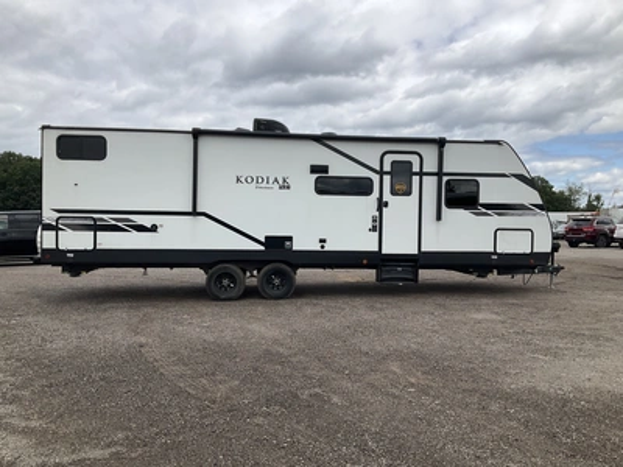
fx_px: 522
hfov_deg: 61.7
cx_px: 312
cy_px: 234
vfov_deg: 48.2
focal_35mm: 29
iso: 25
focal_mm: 3
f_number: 1.8
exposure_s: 1/2227
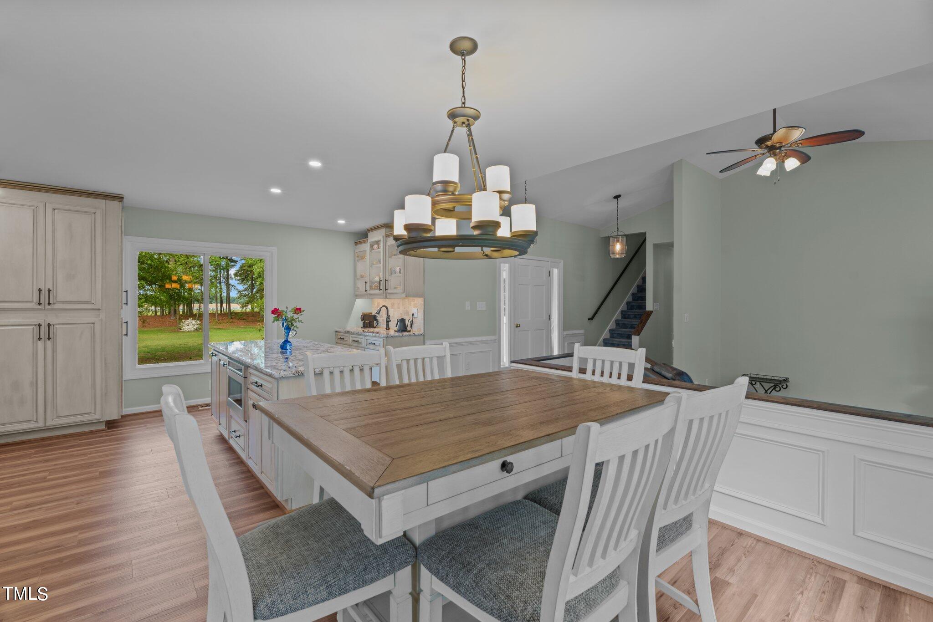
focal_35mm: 16
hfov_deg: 96.7
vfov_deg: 73.8
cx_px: 466
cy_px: 311
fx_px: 415
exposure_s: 1/1.25
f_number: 8
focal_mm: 16
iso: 400
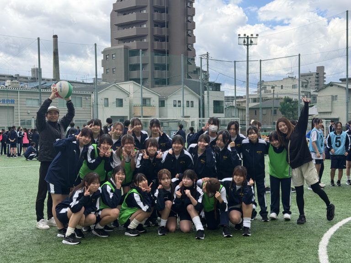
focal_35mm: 48
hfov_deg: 39.7
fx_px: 487
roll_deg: +0.6
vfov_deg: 30.3
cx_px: 176
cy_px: 132
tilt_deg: -0.6
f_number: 1.78
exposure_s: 1/2033
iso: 100
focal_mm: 6.76
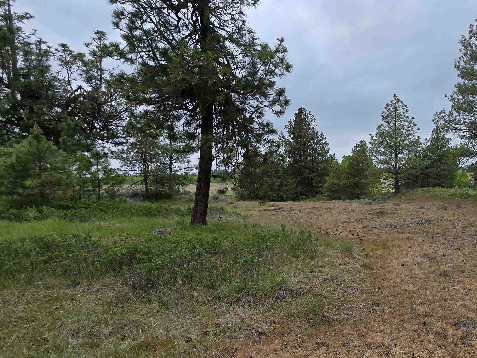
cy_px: 206
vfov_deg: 60.8
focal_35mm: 22
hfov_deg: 67.2
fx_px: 303
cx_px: 399
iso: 50
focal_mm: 2.2
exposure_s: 1/2000
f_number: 2.2
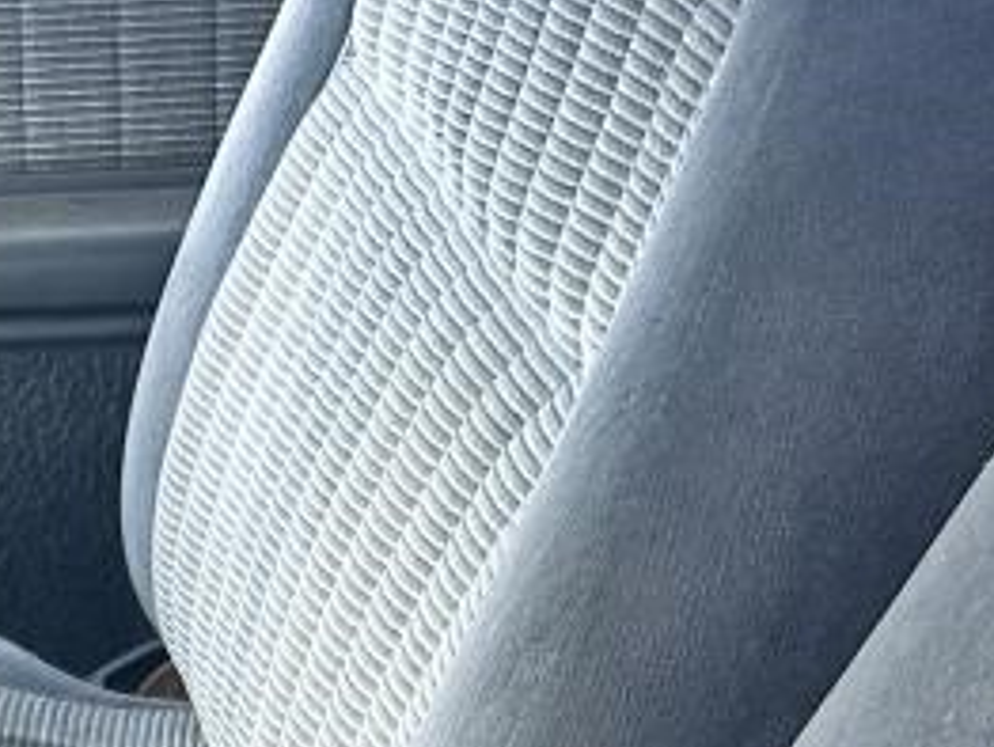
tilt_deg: -33.7
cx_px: 68
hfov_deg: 15.3
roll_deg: -1.0
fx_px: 3650
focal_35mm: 127
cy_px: 1657
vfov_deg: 10.4
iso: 40
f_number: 1.5
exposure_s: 1/236
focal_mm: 5.7
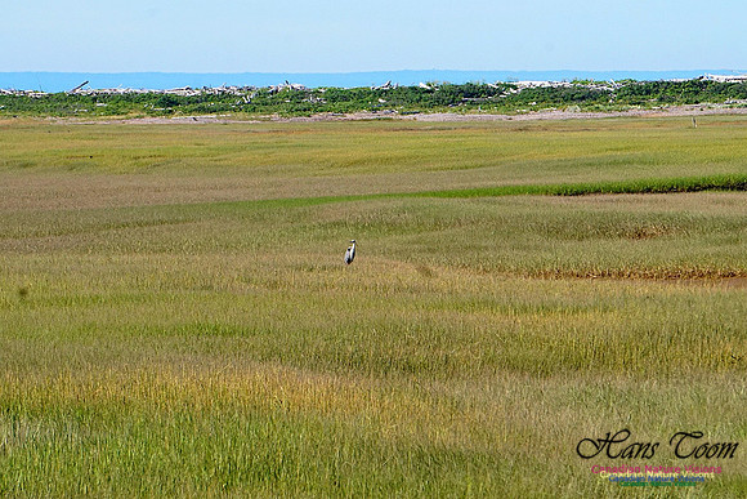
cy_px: 250
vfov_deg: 4.4
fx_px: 6537
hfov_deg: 6.5
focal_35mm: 315
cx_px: 374
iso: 1000
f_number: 13
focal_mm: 210
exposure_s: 1/800
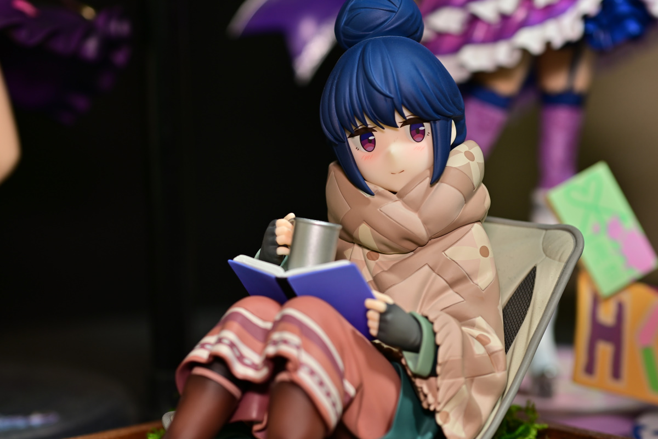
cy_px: 220
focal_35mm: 90
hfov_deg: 22.6
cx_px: 329
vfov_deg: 15.2
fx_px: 1645
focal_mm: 60
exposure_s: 1
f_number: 5.6
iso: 100
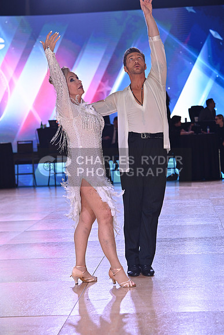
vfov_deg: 23.9
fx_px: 793
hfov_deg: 16.1
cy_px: 168
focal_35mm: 85
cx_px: 112
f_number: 9
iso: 800
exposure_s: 1/320
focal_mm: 85
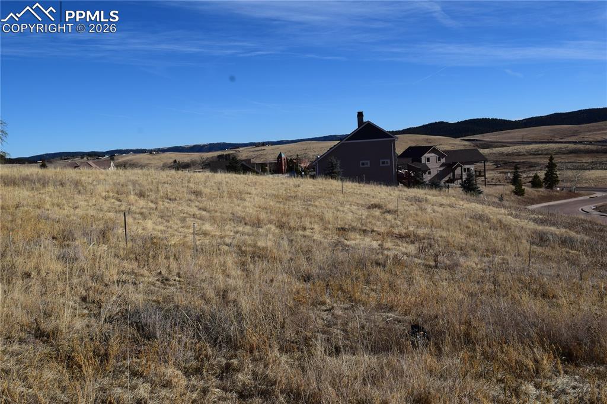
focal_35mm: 38
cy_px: 202
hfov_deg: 51.3
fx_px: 632
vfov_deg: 35.5
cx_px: 304
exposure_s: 1/500
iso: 280
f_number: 11
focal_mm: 25
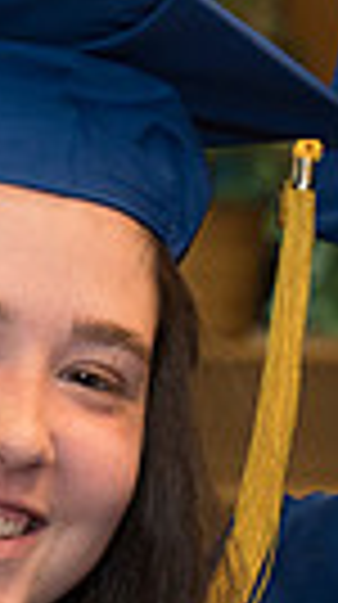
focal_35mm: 359
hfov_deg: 3.4
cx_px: 142
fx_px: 5742
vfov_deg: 6.0
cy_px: 684
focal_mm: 68
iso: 1000
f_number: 4.8
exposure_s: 1/100
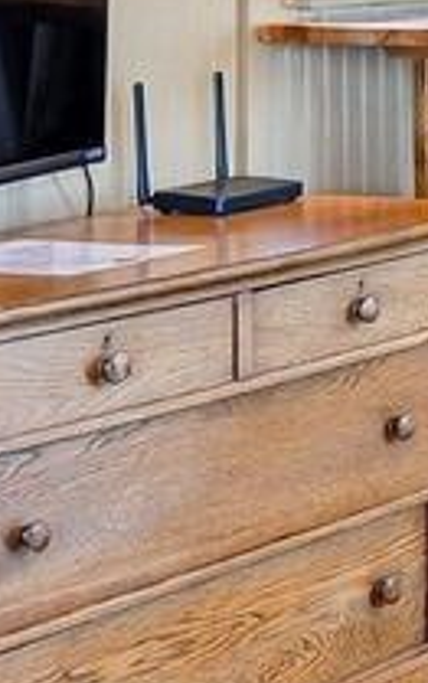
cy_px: -150
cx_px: 1395
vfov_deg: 16.2
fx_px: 2291
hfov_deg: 8.5
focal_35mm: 123
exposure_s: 1/13
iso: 400
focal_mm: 14
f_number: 8
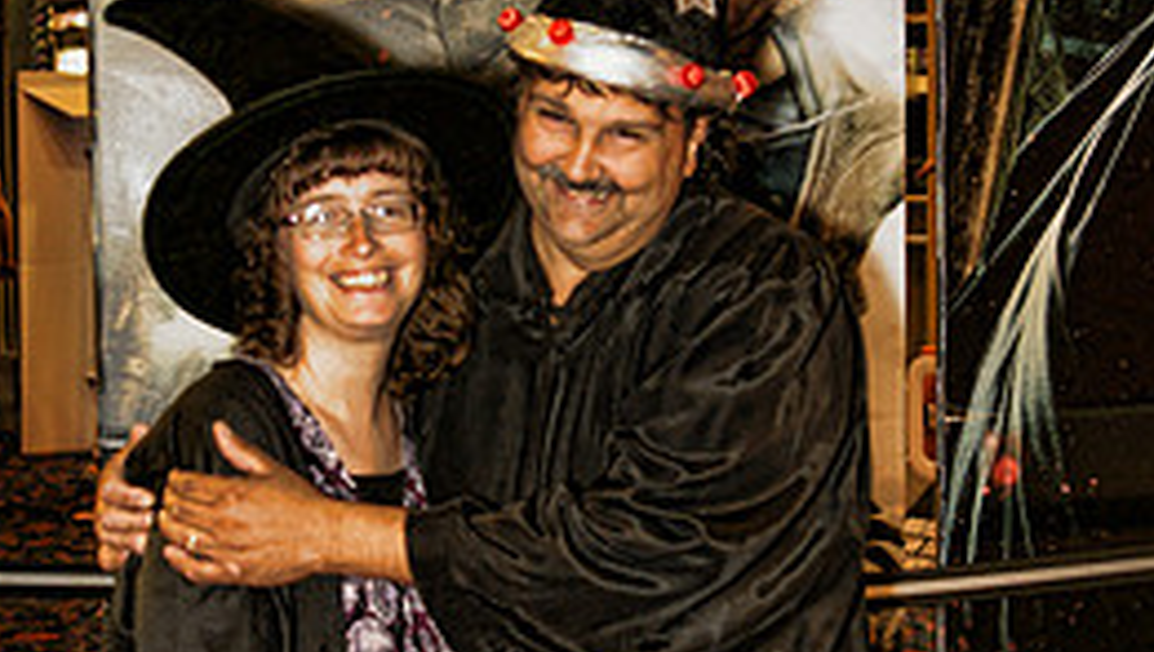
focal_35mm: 76
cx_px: 524
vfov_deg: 15.9
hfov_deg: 27.8
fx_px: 2328
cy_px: 399
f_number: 2.8
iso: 800
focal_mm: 28
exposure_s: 1/60
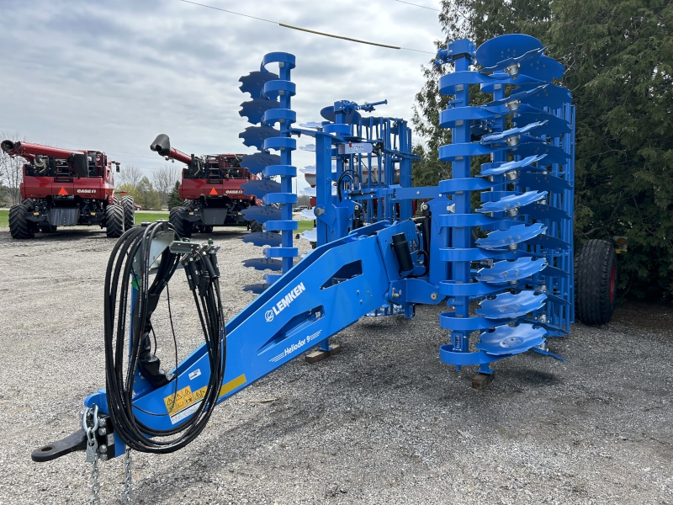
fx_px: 505
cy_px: 252
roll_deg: -2.4
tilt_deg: -5.0
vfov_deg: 53.1
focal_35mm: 26
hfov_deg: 67.3
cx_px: 336
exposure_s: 1/2632
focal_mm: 5.7
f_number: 1.5
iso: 50
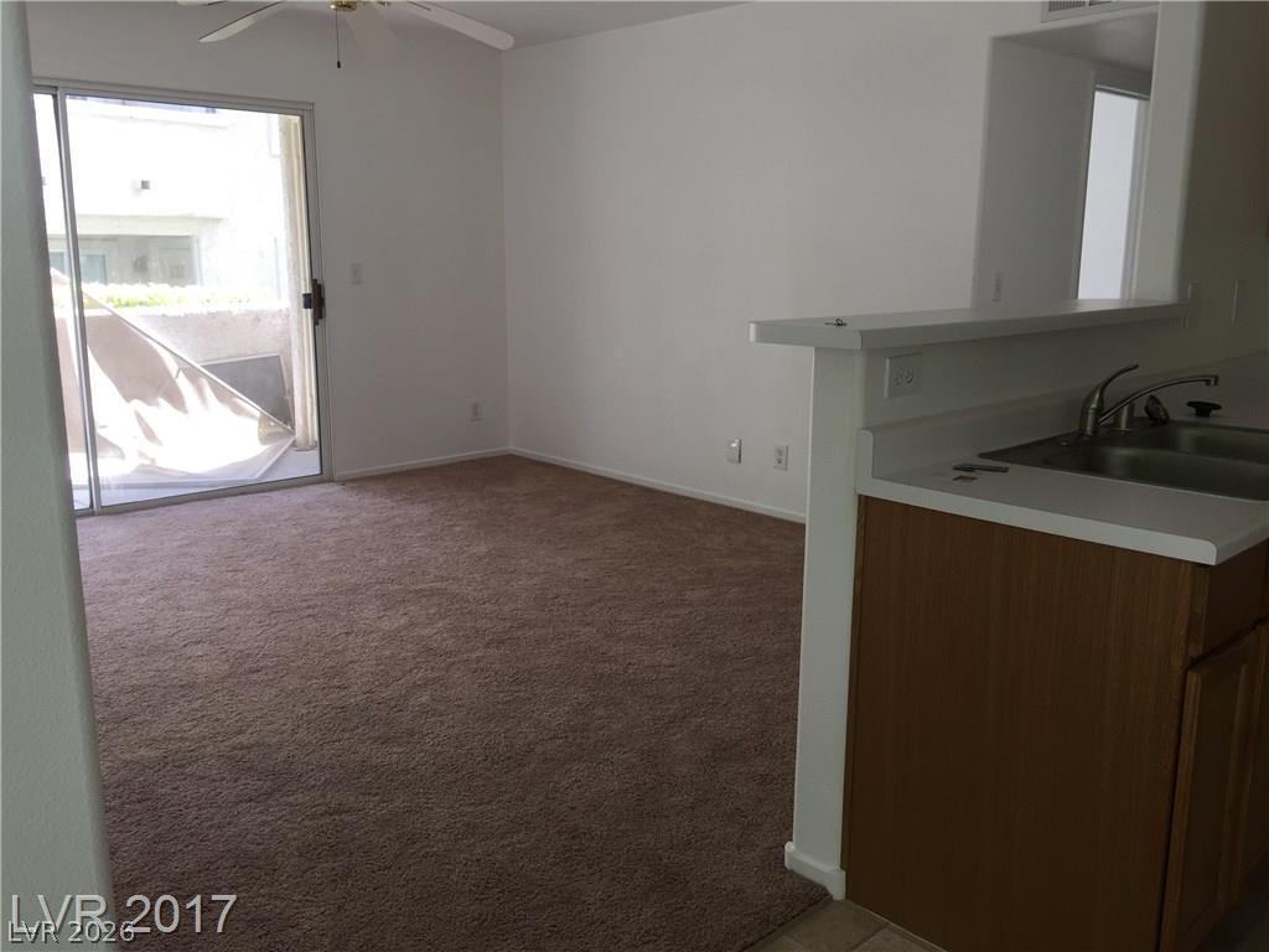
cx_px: 634
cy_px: 476
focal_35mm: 29
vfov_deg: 48.2
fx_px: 1063
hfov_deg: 61.7
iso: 40
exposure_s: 1/120
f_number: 2.2
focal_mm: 4.15
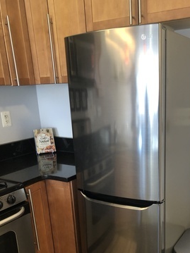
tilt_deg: -17.5
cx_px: 127
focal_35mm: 39
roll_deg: +1.4
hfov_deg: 36.4
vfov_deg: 46.9
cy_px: 175
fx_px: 286
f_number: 1.8
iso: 40
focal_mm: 3.99
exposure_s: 1/17
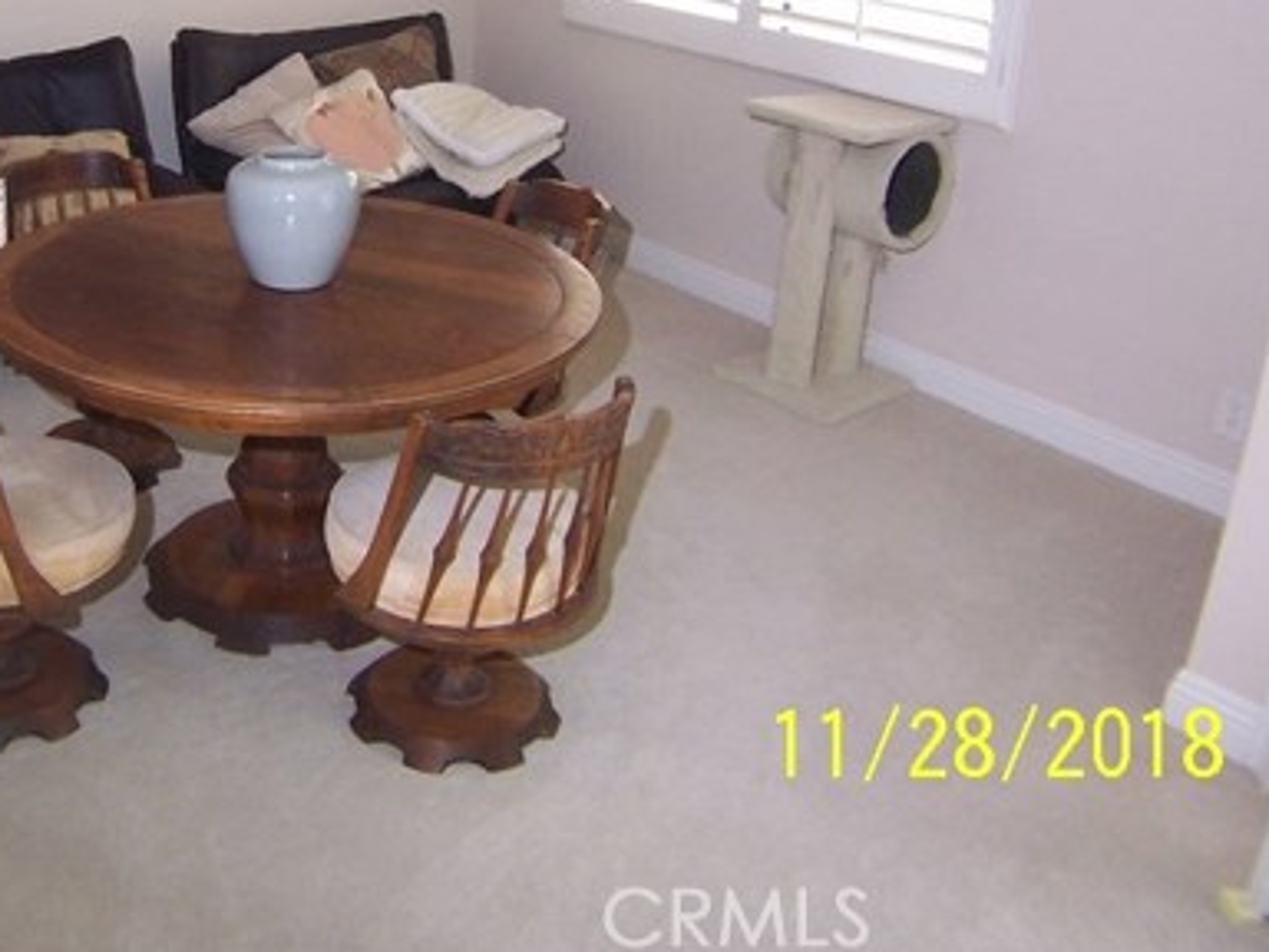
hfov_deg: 34.0
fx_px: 2016
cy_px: 172
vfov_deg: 26.0
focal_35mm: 55
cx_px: 274
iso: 140
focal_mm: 5.5
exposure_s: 1/60
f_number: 2.8
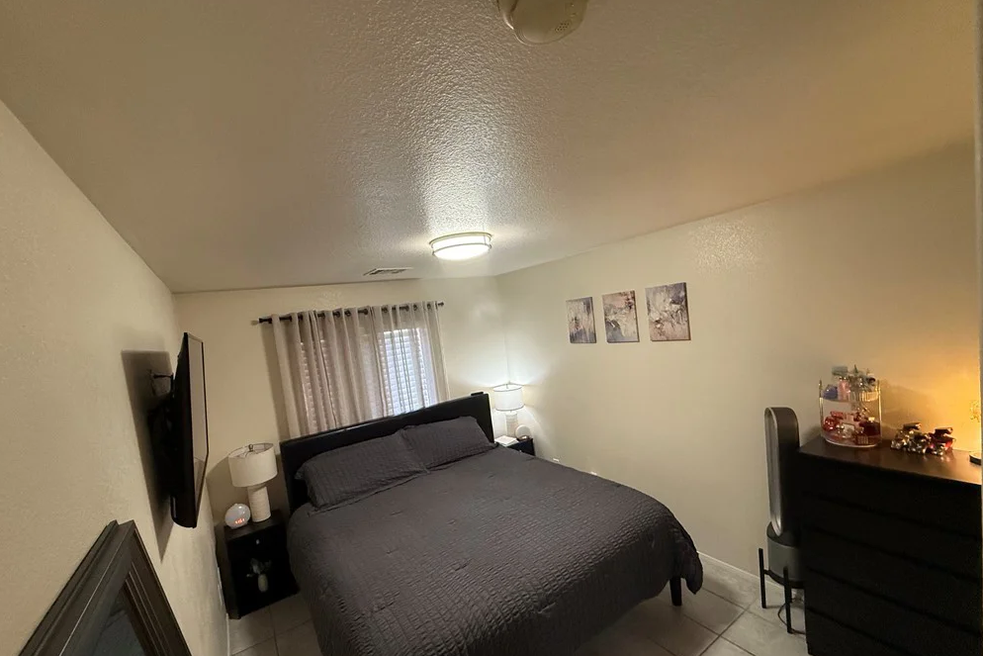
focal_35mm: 15
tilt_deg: -4.7
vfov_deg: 77.2
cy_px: 352
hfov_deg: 100.4
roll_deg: +6.8
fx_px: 410
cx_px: 479
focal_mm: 2.22
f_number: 2.2
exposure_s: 1/120
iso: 400
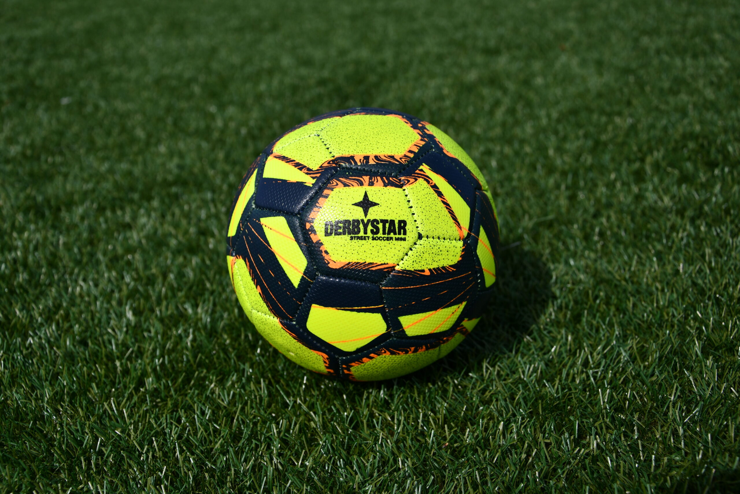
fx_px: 925
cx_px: 370
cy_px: 247
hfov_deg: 43.6
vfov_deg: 29.9
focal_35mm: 45
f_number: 5.6
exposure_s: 1/2000
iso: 200
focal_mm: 30
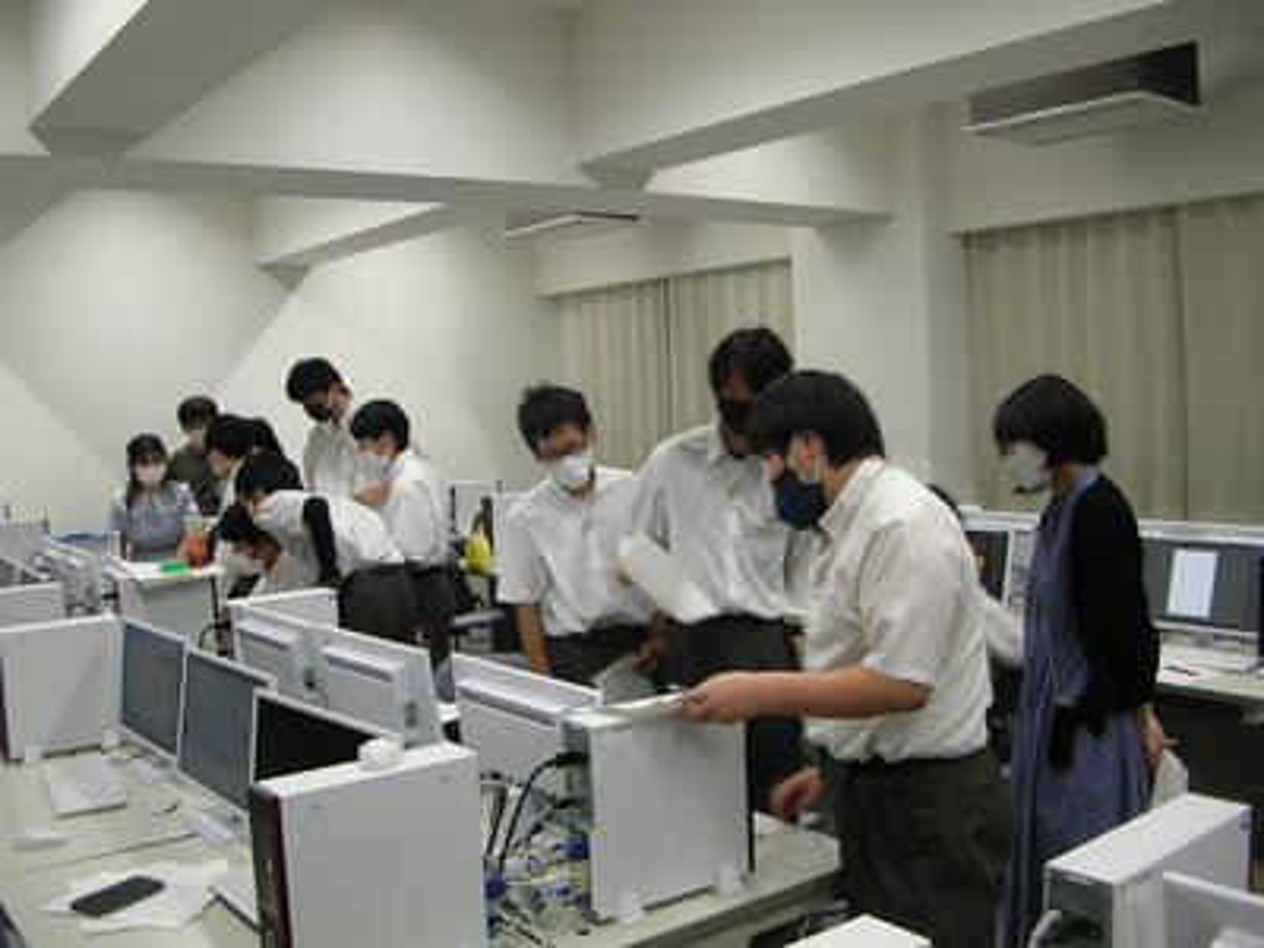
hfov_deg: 52.6
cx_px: 632
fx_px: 1278
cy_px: 474
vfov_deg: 40.7
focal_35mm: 35
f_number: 2.8
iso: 50
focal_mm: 5.8
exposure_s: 1/18.8
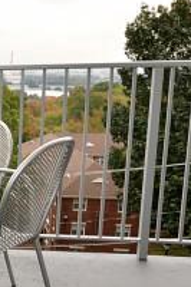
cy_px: 154
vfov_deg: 33.4
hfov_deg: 18.7
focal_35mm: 60
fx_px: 478
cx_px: -128
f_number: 9
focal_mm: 10
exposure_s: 1/200
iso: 200
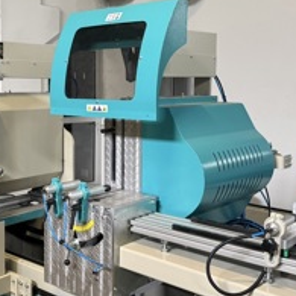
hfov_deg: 33.0
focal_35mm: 51
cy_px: 128
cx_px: 91
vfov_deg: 33.3
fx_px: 493
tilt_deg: -6.5
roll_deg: -0.8
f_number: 1.78
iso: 320
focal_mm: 6.76
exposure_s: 1/50
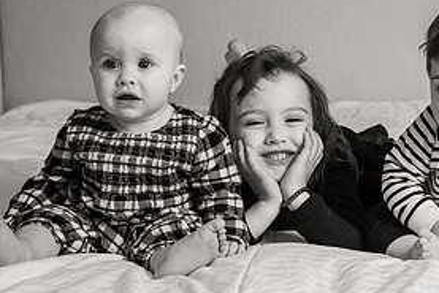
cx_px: 353
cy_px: 121
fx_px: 927
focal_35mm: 76
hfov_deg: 26.1
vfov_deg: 18.0
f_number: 5.6
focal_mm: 34
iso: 400
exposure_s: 1/200
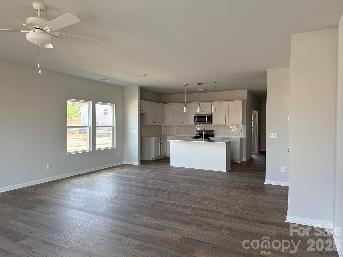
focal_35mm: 24
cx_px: 172
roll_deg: -0.4
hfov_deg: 71.6
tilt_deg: -2.0
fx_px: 238
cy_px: 128
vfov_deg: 56.8
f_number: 1.78
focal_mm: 6.76
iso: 160
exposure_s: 1/236
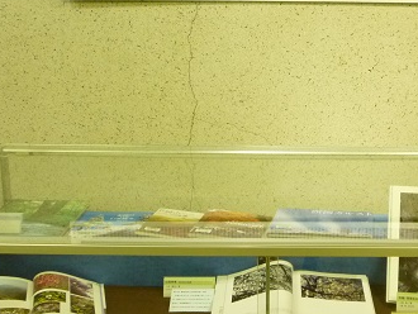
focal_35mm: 54
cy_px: 141
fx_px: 653
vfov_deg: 27.1
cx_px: 294
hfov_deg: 35.0
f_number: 3.3
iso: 400
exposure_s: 1/30
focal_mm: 5.2
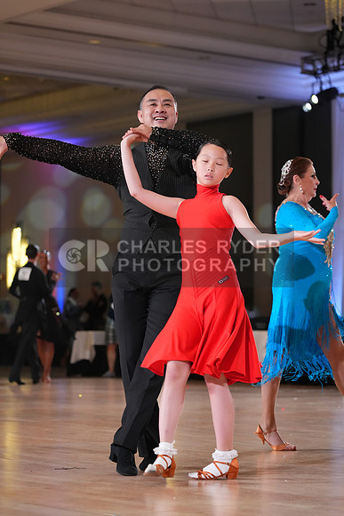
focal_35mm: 104
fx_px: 1490
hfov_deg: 13.2
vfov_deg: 19.6
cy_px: 258
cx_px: 172
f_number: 4
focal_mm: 104
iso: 4000
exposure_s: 1/500
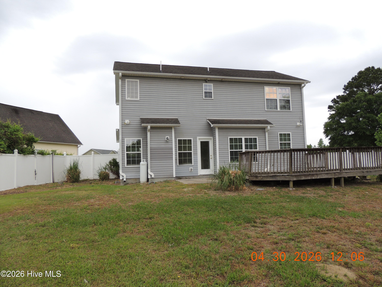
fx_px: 265
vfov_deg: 56.8
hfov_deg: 71.6
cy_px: 144
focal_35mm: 24
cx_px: 191
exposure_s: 1/160
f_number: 3
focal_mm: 4.3
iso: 100
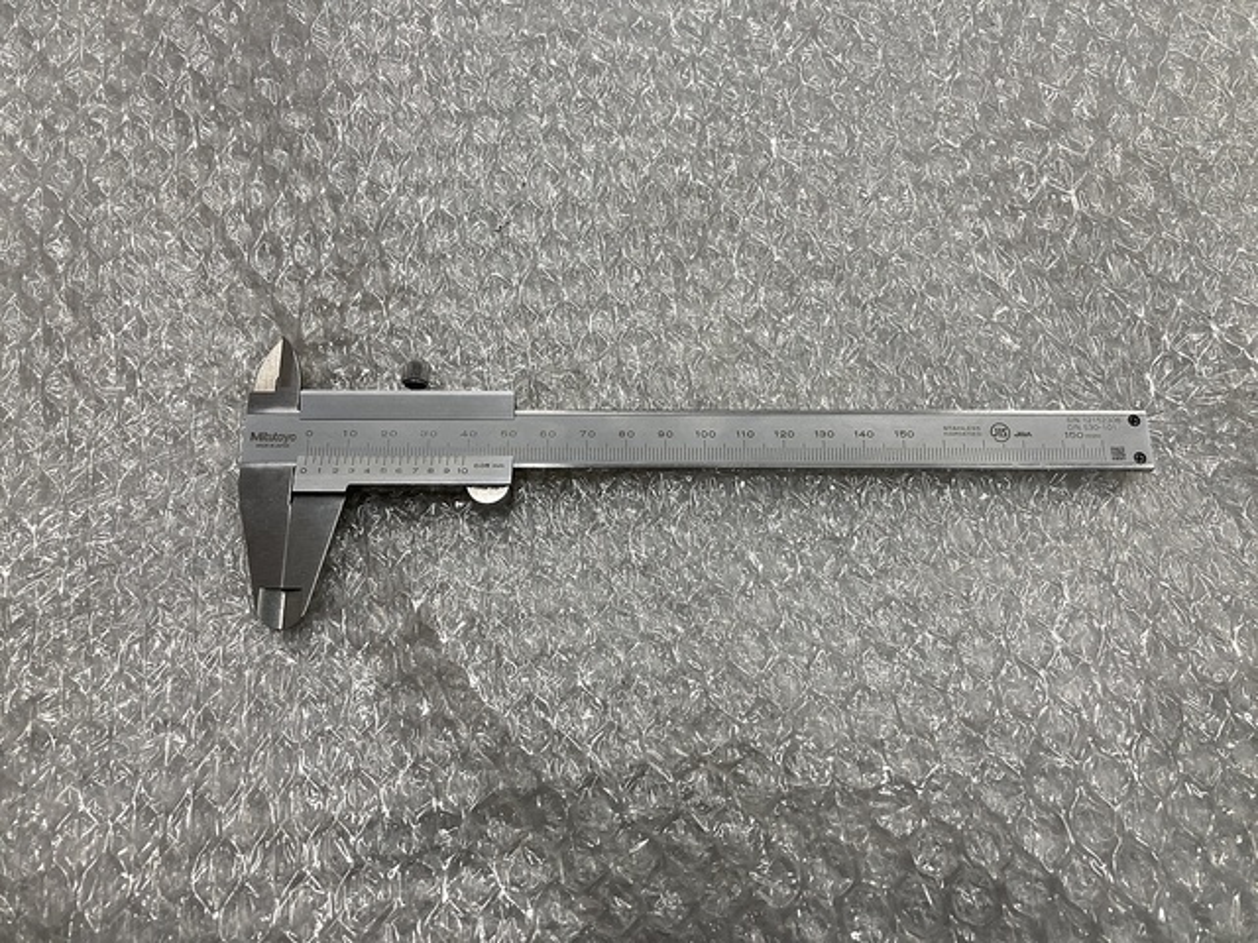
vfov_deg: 49.7
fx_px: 1018
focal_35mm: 28
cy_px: 472
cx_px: 629
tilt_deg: -70.0
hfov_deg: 63.4
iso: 80
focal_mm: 3.99
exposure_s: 1/121
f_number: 1.8
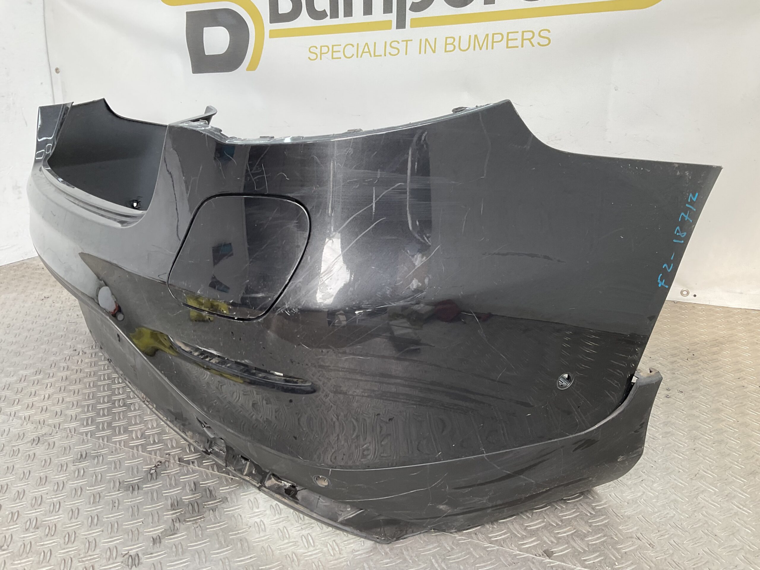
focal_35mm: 29
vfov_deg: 48.2
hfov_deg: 61.7
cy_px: 285
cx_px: 380
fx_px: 637
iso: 25
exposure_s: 1/120
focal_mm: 3
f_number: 1.8
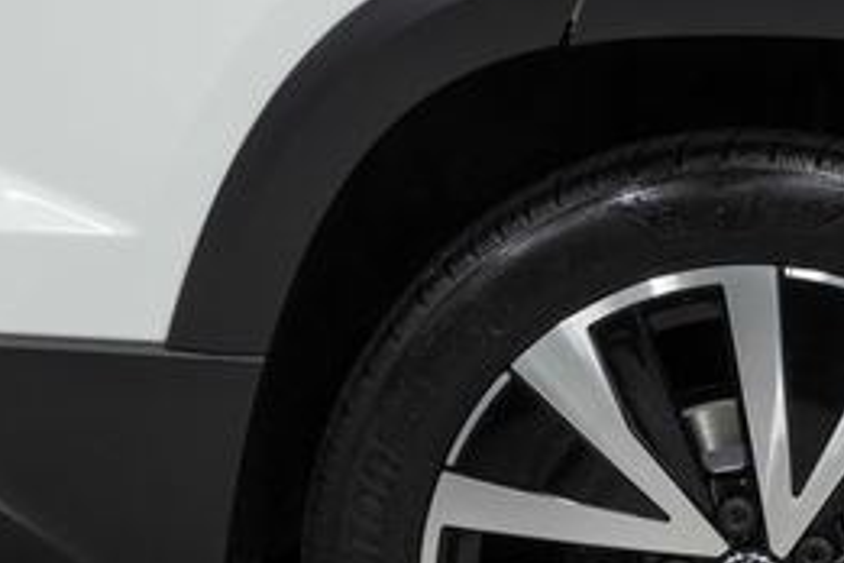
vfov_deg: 13.2
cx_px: 715
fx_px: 2415
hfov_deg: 19.6
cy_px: 503
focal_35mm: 103
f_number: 3.5
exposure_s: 1/40
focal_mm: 28
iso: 250
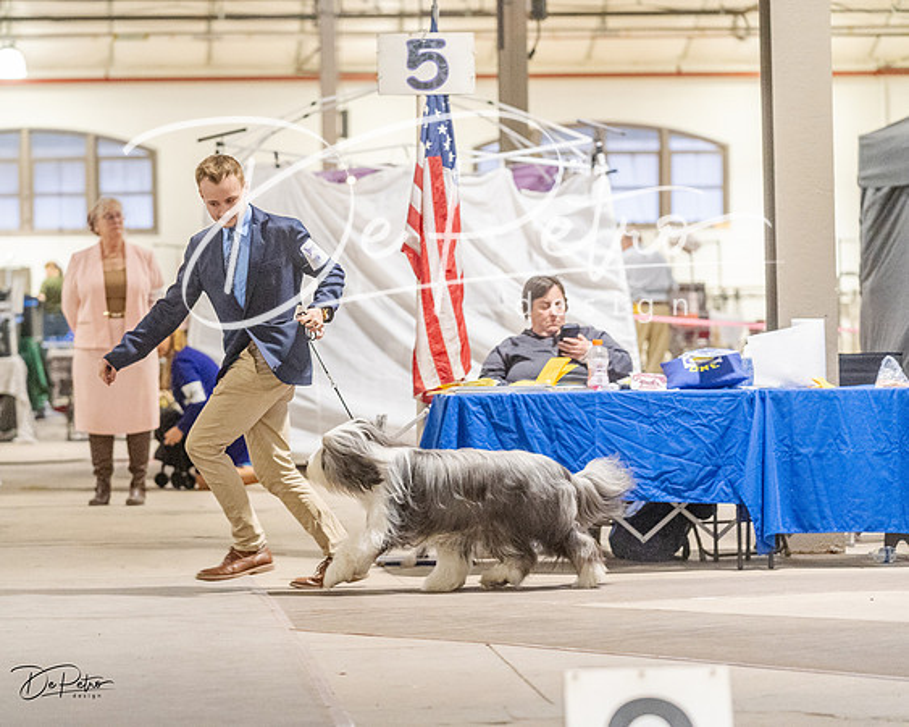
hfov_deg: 15.3
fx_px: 3392
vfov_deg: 12.2
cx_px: 394
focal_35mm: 126
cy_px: 364
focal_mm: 112
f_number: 3.2
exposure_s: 1/400
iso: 6400
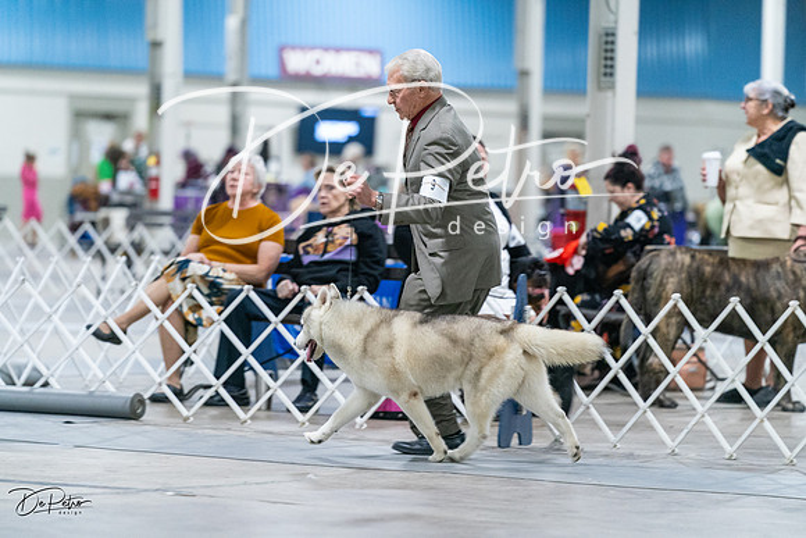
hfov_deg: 10.3
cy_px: 269
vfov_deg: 6.9
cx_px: 403
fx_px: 4479
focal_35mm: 200
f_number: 3.5
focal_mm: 200
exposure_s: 1/200
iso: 6400
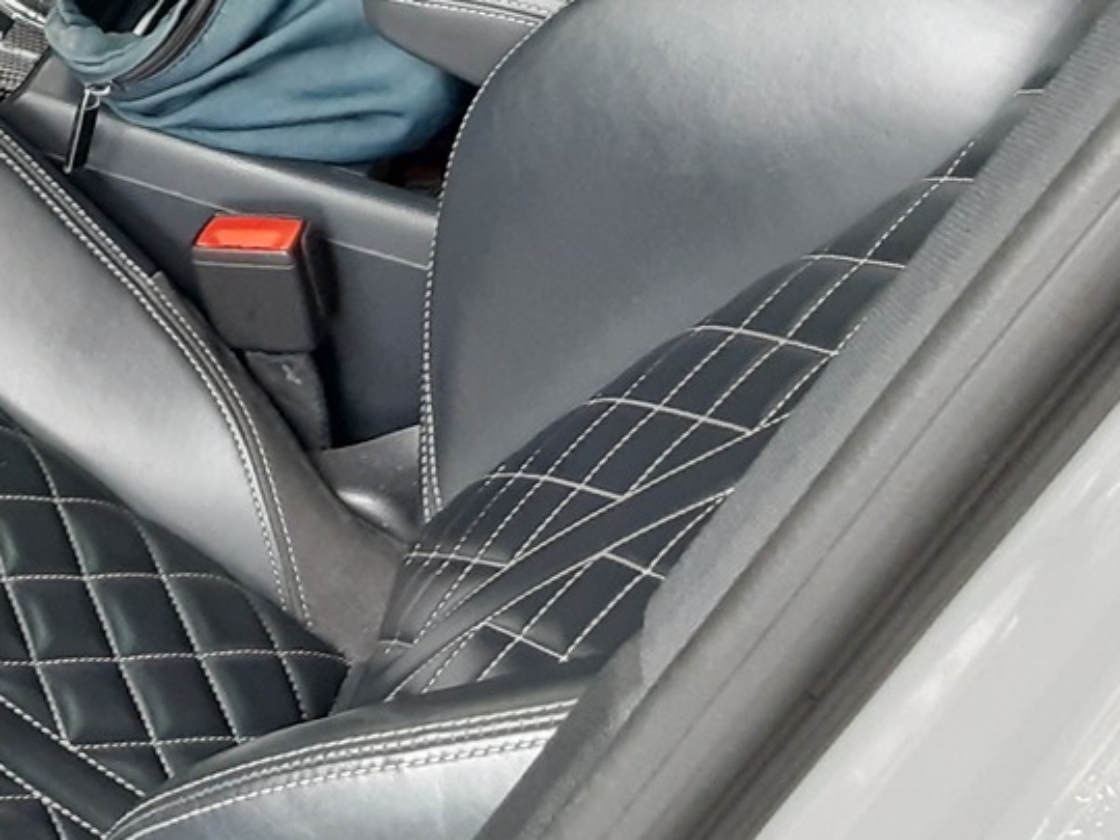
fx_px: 3138
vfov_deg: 14.9
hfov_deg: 18.6
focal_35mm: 97
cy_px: -75
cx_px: -402
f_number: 1.7
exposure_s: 1/50
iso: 200
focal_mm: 3.92
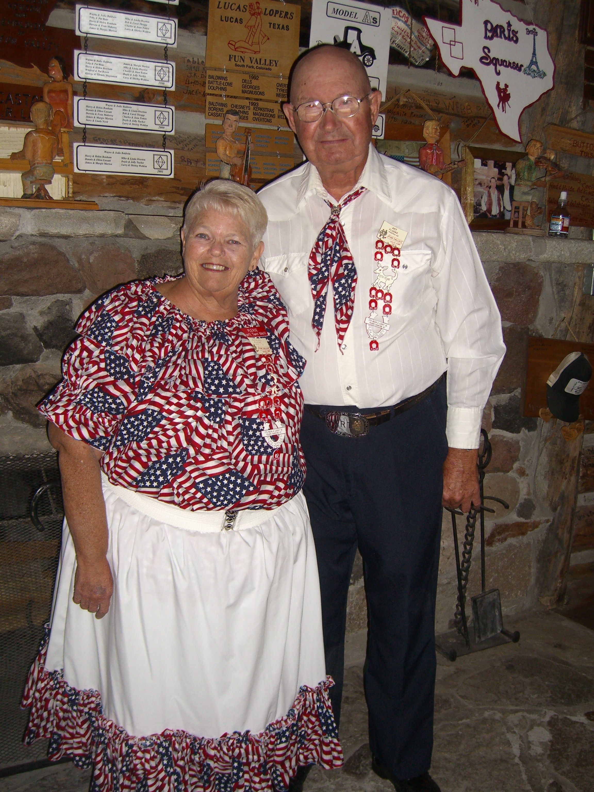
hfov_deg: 37.7
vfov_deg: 49.0
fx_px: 869
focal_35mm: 38
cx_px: 297
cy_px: 396
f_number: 2.8
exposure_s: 1/60
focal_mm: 7.9
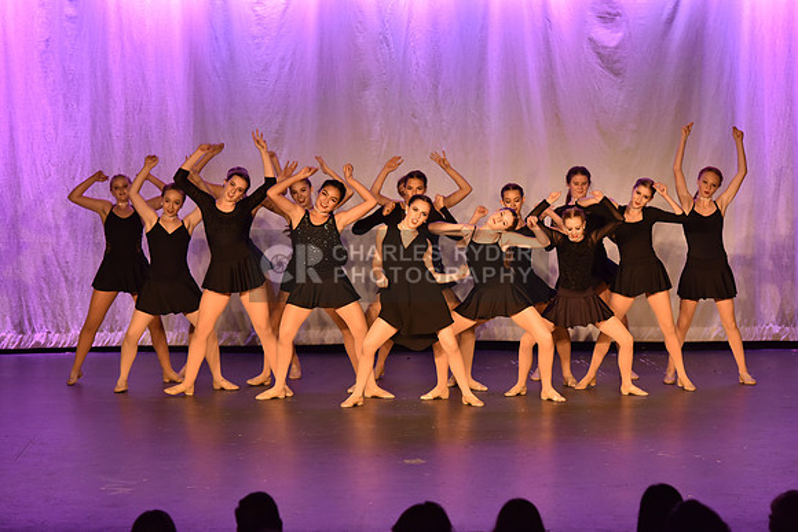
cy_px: 266
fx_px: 2882
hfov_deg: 15.8
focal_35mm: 130
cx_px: 399
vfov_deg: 10.6
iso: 2000
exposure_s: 1/320
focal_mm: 130
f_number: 4
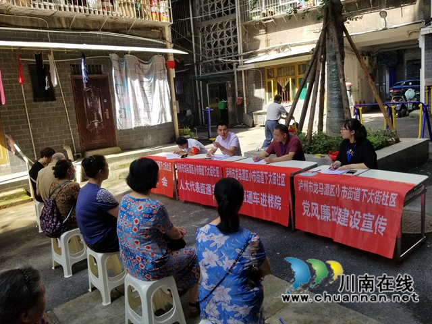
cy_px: 162
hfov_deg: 67.3
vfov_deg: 53.1
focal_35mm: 26
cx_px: 216
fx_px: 324
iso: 50
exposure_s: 1/490
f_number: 1.7
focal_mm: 4.25
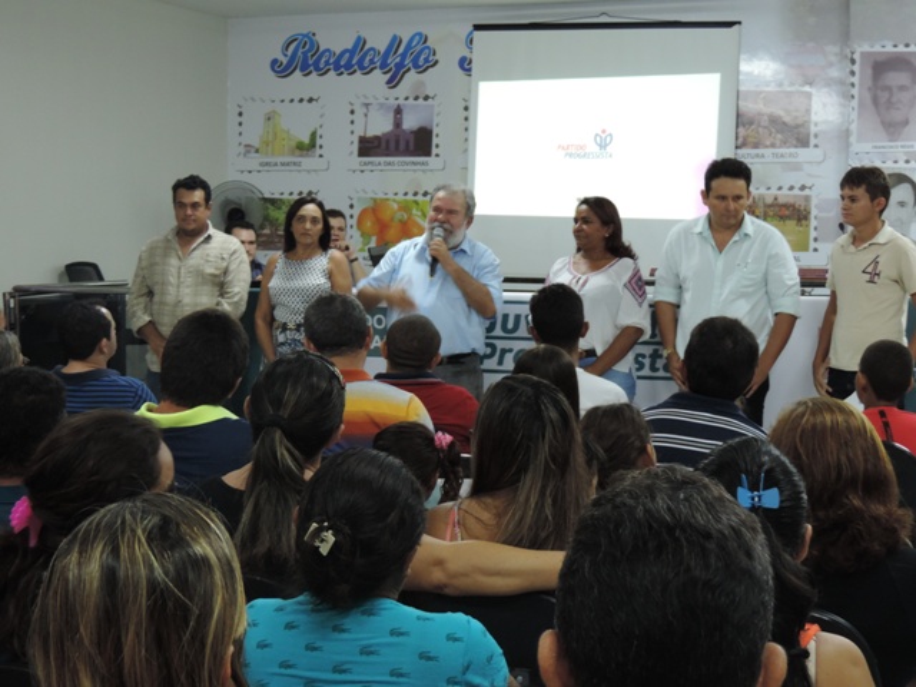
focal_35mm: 60
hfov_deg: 32.2
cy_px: 344
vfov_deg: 24.4
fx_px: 1588
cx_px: 458
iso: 450
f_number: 3.7
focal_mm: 10.7
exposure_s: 1/15
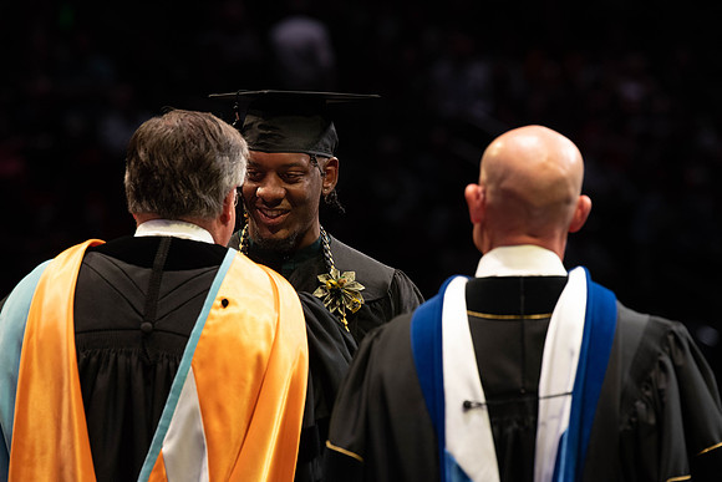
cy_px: 231
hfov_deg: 10.4
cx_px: 376
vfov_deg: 6.9
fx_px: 3968
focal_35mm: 198
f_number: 4.5
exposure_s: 1/320
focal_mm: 190
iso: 1600
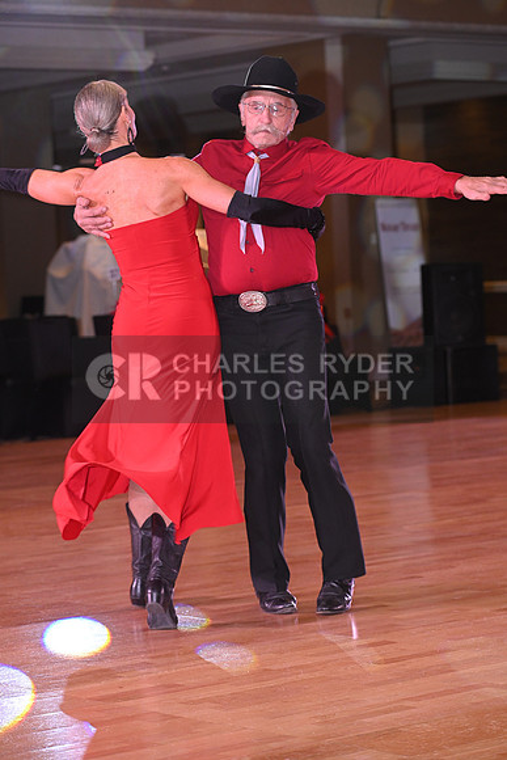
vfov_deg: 18.6
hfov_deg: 12.5
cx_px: 254
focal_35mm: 110
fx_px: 2322
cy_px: 380
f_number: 5.6
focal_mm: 110
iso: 2000
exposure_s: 1/200
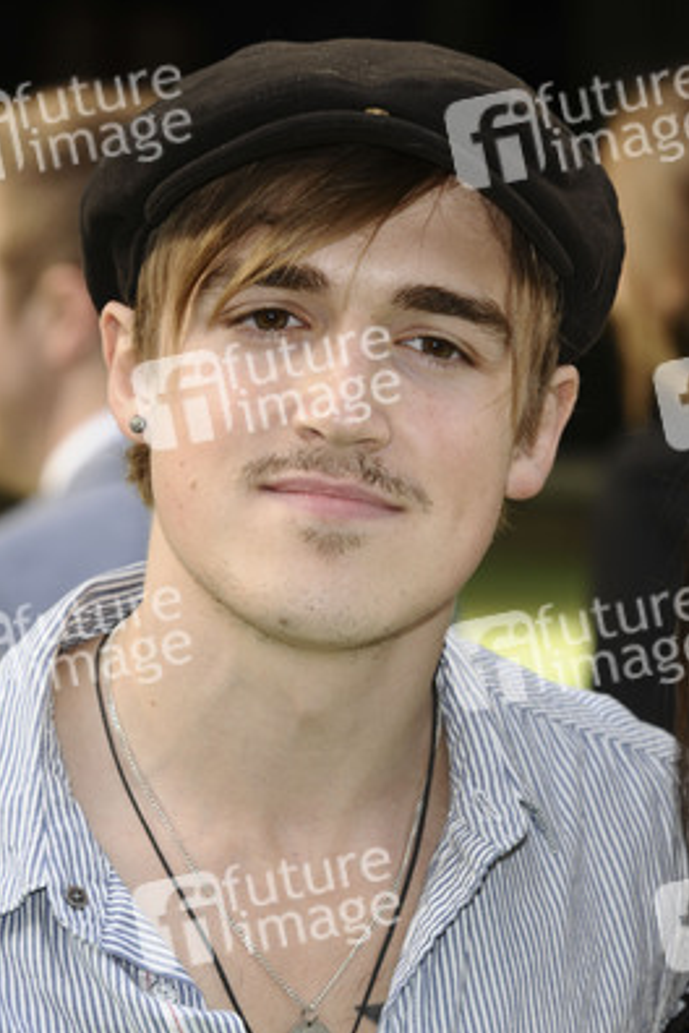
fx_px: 5225
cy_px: 519
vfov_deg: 11.3
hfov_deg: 7.5
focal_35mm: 182
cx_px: 343
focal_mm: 120
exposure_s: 1/250
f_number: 5.6
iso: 320
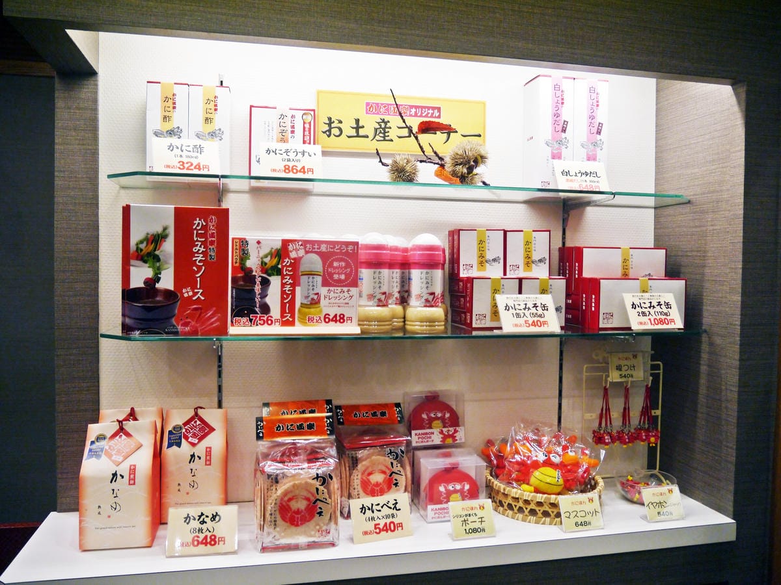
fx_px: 632
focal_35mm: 28
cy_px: 292
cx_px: 390
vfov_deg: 49.7
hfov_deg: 63.4
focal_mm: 14
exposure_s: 1/125
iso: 500
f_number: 3.5
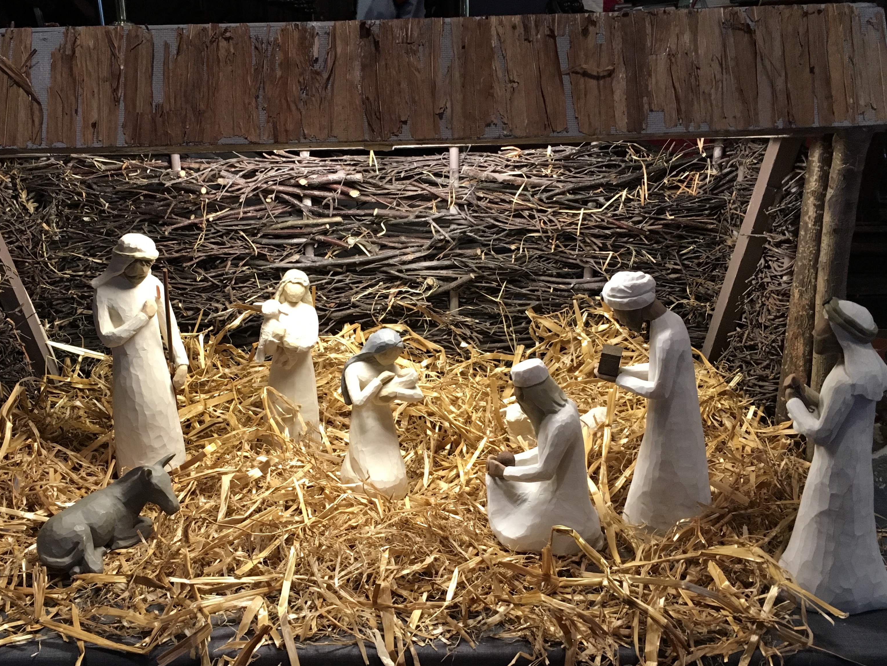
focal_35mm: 38
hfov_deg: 48.8
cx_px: 370
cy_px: 369
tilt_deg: -16.1
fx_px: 974
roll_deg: +1.6
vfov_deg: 37.7
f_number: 2.2
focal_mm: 4.15
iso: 160
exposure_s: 1/33
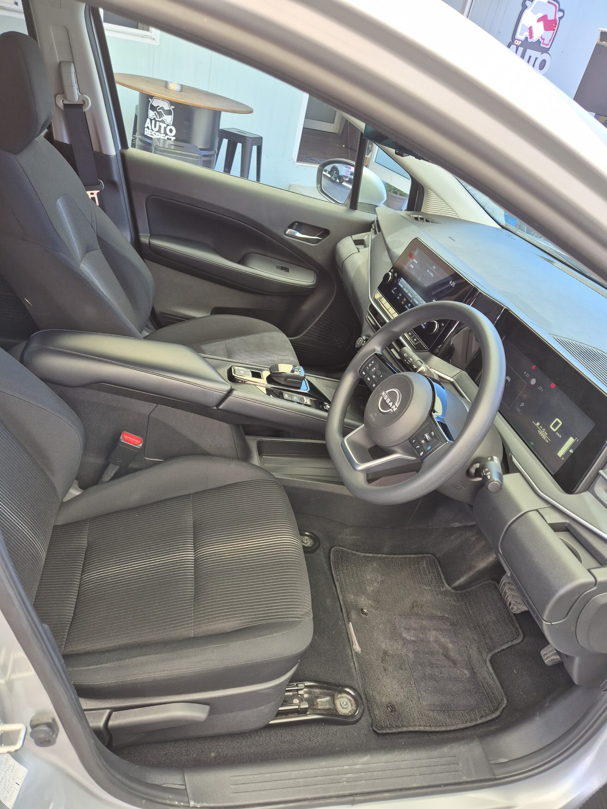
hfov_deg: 58.9
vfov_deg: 73.9
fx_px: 538
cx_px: 304
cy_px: 404
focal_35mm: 23
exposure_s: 1/180
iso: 125
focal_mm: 5.4
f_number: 1.8
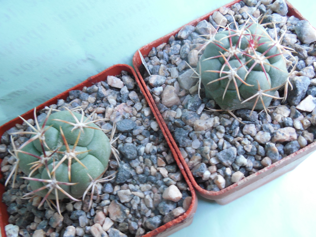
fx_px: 283
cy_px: 118
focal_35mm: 31
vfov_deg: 45.4
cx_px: 158
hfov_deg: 58.4
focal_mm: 5.6
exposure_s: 1/13
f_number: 3.6
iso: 400
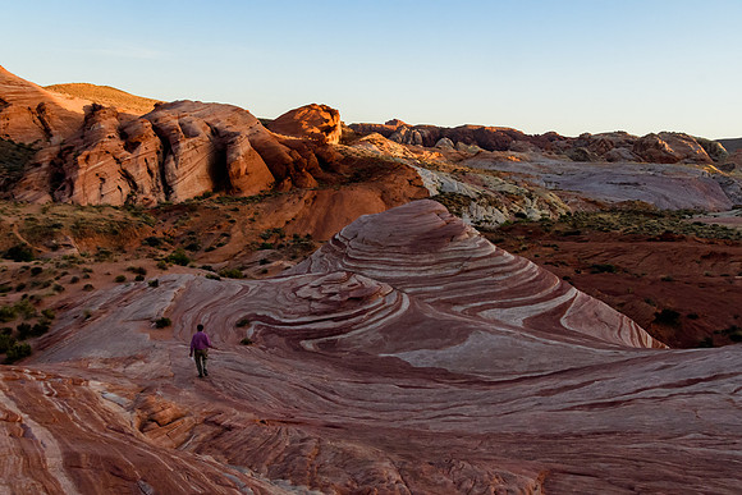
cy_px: 248
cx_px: 371
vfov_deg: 48.0
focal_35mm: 27
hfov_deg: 67.4
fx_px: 557
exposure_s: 1/200
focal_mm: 18
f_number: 8
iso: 1600
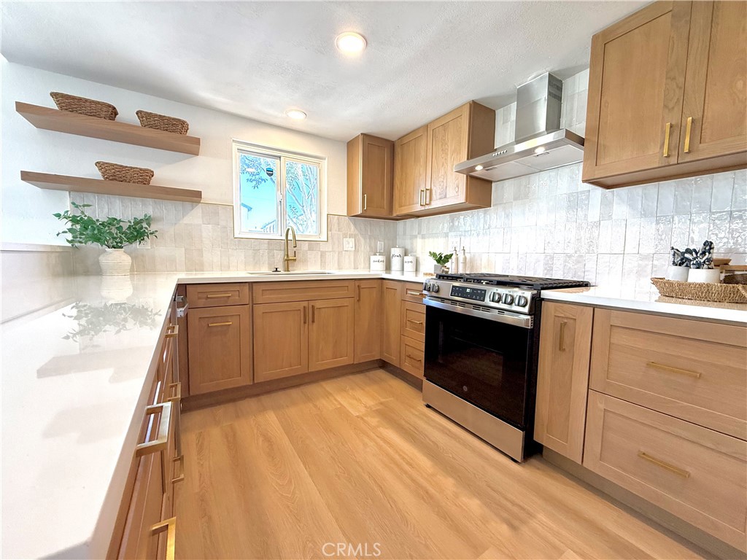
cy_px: 280
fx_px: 302
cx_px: 374
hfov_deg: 102.1
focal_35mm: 14
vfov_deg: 85.7
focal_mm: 2.22
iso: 200
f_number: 2.2
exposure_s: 1/120
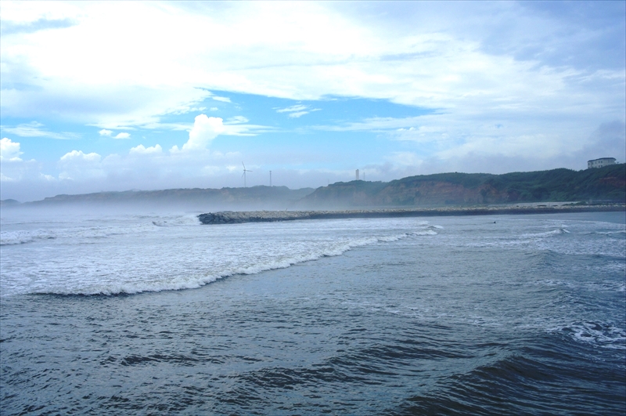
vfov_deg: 34.1
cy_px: 208
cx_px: 313
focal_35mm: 39
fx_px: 677
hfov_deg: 49.6
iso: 200
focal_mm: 26
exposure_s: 1/800
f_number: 8
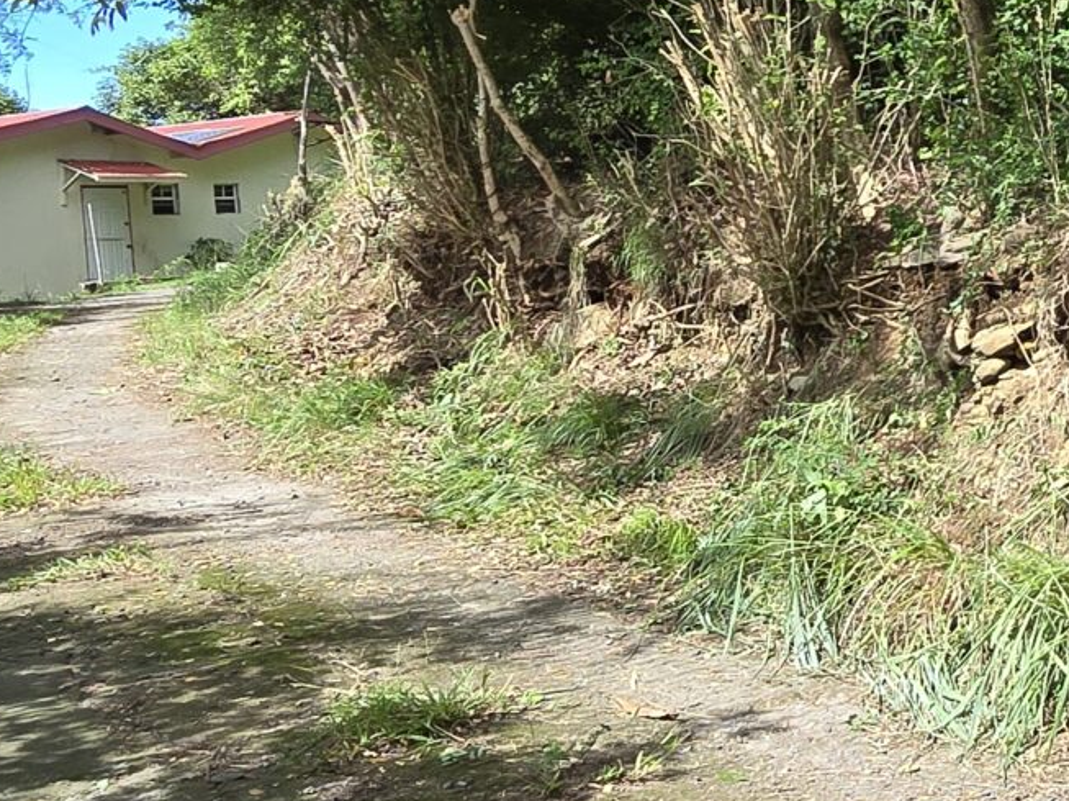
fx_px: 1574
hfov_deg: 31.4
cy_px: 239
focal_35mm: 51
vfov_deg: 28.3
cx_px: 1285
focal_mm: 2.2
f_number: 2.2
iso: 50
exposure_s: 1/539
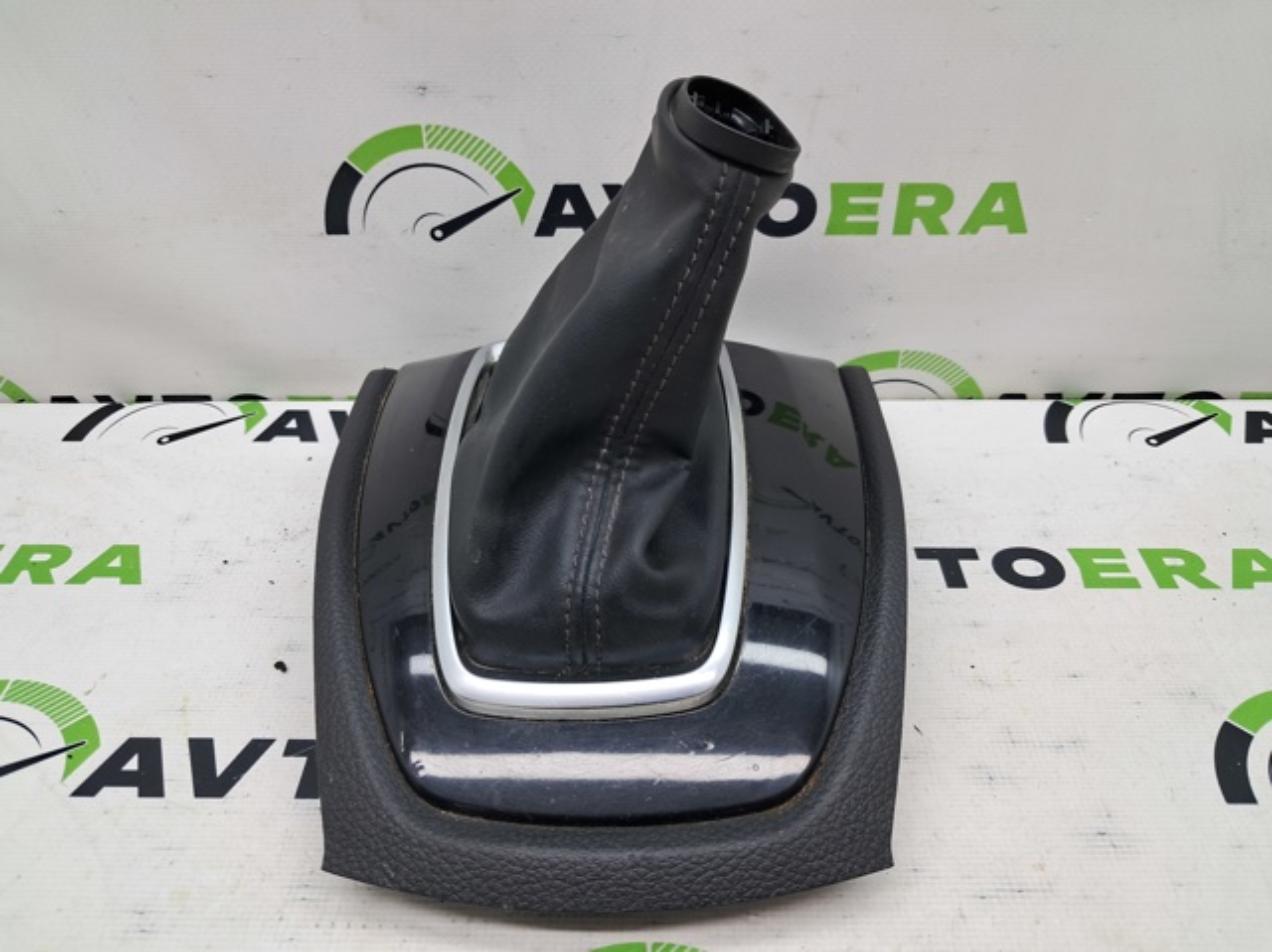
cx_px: 636
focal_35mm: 27
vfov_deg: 51.3
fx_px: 991
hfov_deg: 65.4
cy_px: 476
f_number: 1.8
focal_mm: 4
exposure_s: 1/50
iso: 50
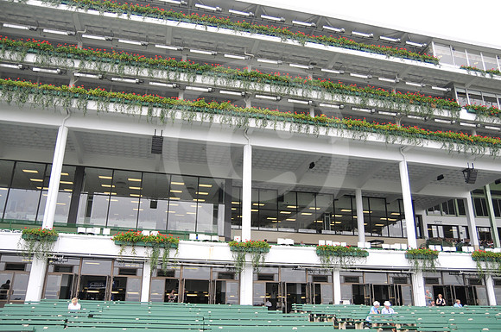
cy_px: 166
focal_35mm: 26
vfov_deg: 50.3
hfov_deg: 70.5
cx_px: 250
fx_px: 354
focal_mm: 17
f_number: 2.8
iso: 400
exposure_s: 1/2000
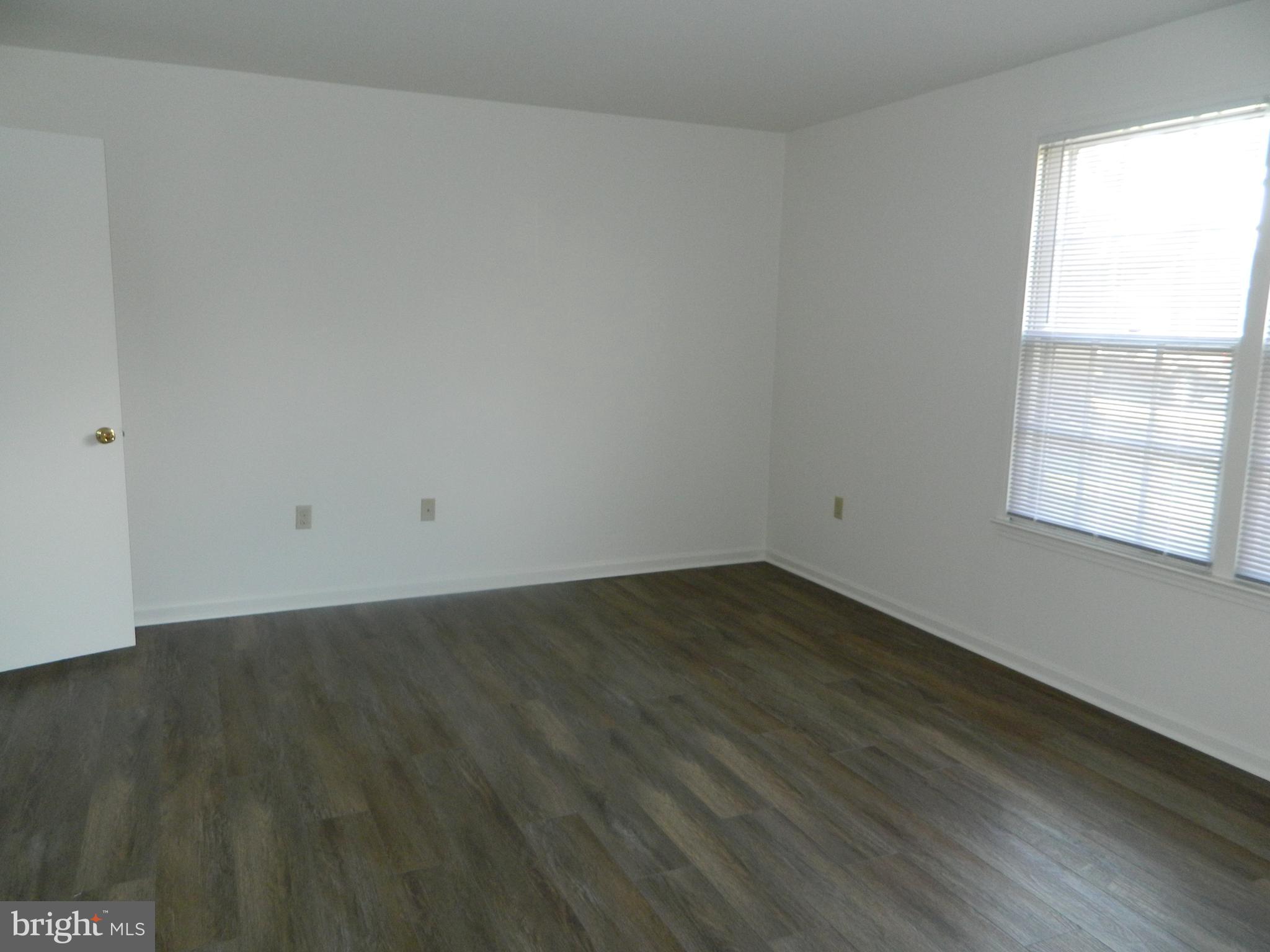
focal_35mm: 25
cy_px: 476
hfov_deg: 69.4
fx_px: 917
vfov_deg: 54.9
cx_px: 635
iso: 200
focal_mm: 4.5
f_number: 3.1
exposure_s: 1/30
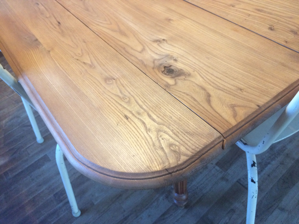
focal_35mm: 29
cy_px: 112
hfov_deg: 61.7
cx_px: 150
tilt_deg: -50.2
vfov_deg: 48.2
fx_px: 250
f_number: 2.2
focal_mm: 4.15
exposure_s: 1/25
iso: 320
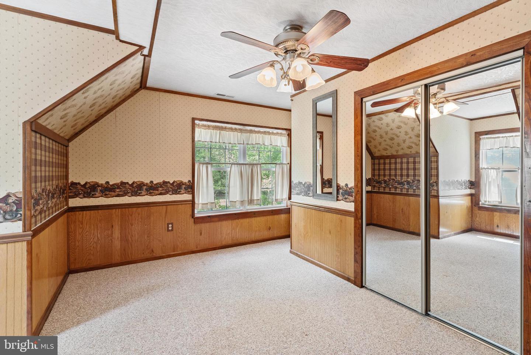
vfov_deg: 73.8
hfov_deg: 96.7
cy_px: 178
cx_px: 266
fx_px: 236
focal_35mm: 16
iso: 400
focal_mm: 16
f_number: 6.7
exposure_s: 1/4
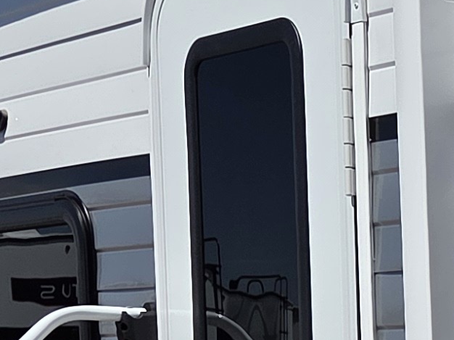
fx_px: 1927
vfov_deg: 9.6
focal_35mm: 147
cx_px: 905
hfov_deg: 12.0
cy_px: 601
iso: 50
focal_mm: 5.4
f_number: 1.8
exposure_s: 1/7891
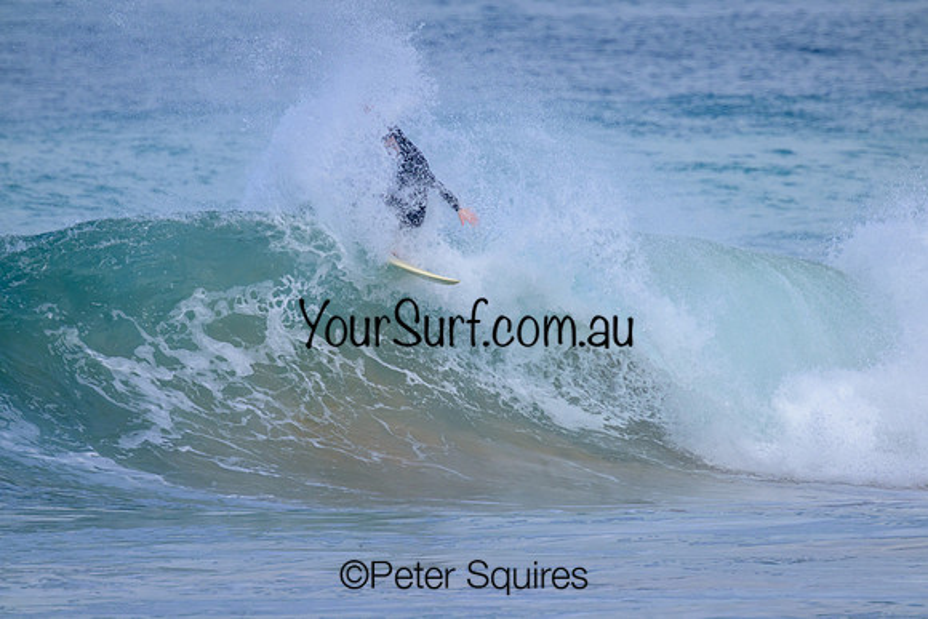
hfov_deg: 2.6
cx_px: 464
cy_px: 310
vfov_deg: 1.7
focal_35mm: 800
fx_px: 20626
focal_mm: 800
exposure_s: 1/2000
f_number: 11
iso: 1100
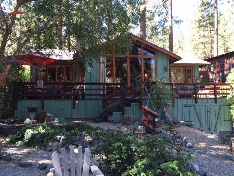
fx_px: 196
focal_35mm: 29
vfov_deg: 48.2
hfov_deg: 61.7
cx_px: 117
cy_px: 88
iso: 40
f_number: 2.2
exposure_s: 1/120
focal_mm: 4.15
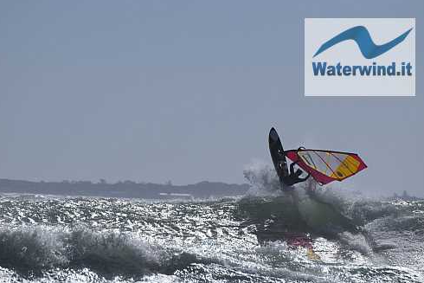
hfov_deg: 4.4
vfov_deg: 2.9
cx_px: 215
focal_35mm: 470
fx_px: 5537
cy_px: 145
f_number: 8
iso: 200
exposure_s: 1/1000
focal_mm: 300
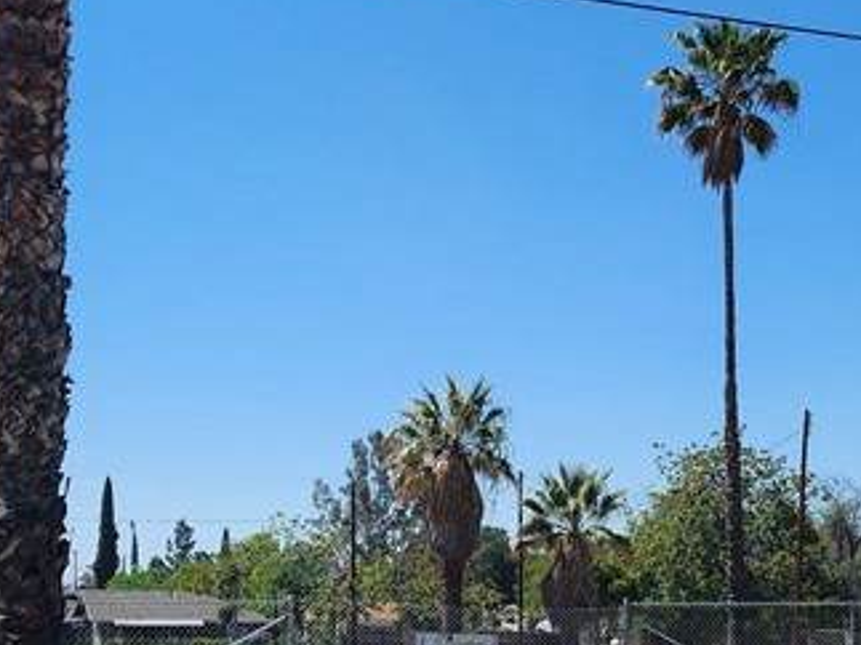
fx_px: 1815
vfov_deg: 19.9
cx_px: 533
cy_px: 520
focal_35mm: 73
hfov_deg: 26.6
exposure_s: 1/1205
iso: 12
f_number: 1.8
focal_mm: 6.4
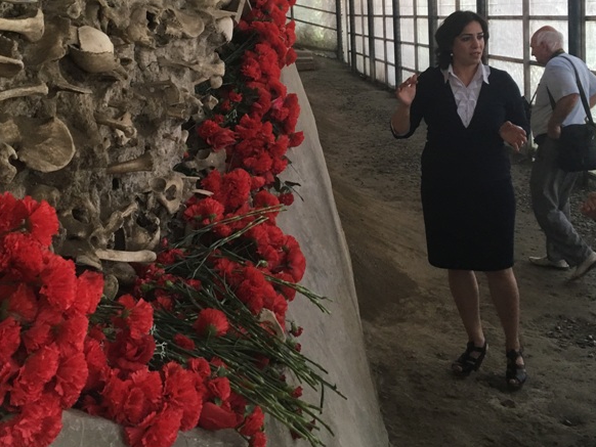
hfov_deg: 37.5
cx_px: 309
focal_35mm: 51
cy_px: 114
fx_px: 878
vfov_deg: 28.2
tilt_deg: -5.1
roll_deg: +2.0
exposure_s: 1/33
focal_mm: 4.15
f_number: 2.2
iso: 64
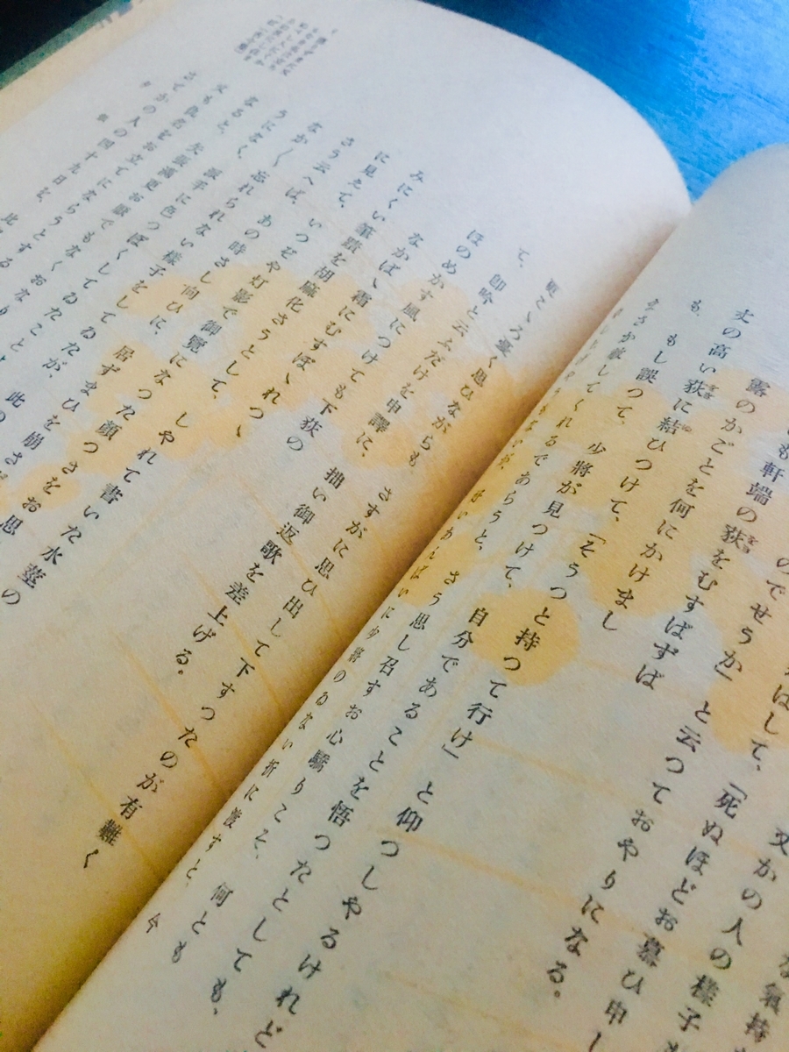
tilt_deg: -64.6
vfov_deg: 61.7
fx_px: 881
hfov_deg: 48.2
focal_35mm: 29
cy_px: 526
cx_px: 394
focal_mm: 4.15
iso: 80
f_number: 2.2
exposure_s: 1/4
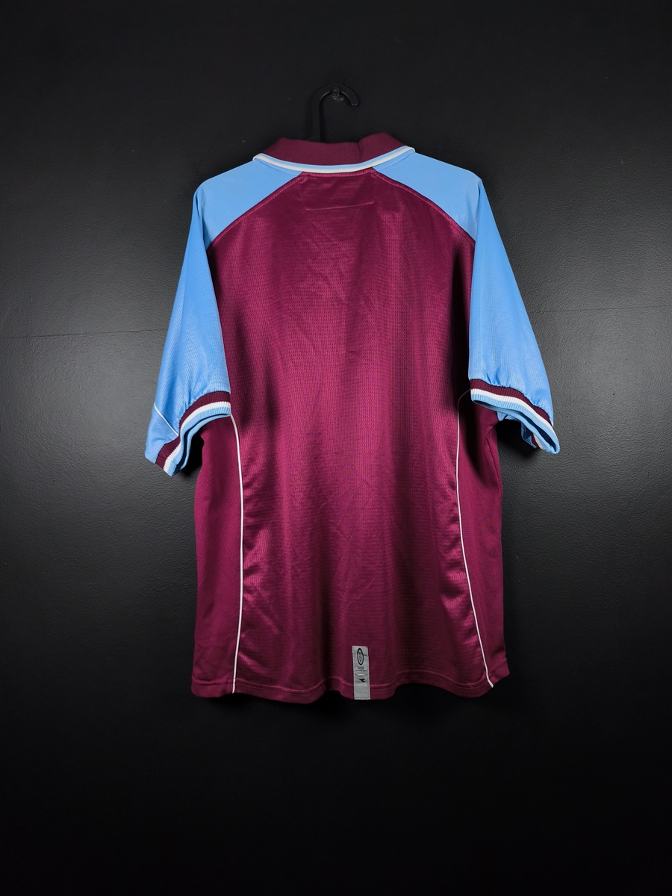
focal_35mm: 23
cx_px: 336
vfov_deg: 73.9
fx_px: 595
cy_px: 448
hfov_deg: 58.9
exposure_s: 1/200
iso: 400
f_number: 1.6
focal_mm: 6.57
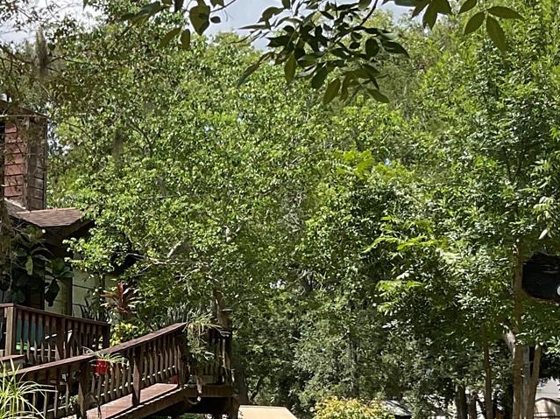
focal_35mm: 93
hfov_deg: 20.2
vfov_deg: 15.7
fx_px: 1504
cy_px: 355
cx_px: -41
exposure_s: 1/978
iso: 16
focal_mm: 3
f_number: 1.8
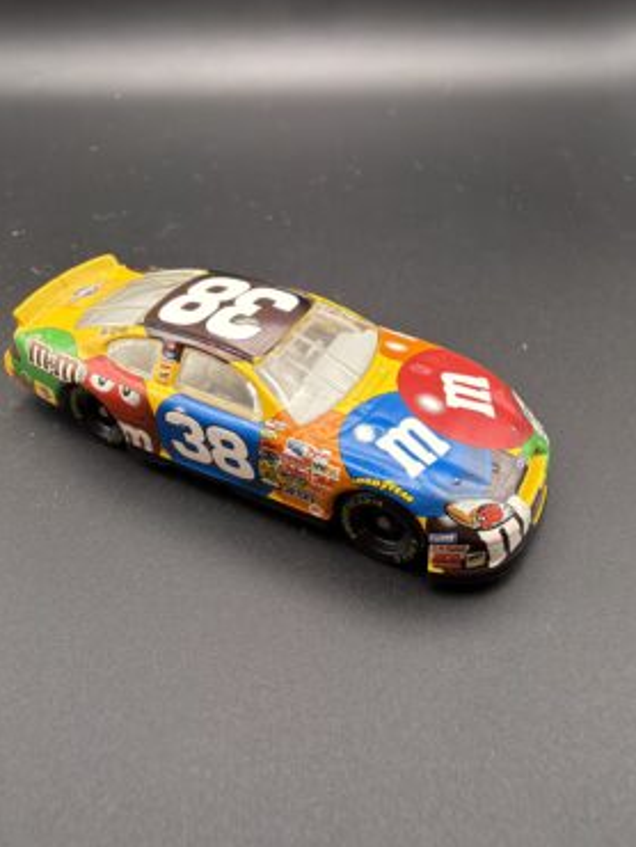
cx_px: 304
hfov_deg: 51.4
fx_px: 661
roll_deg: -0.7
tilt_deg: -31.4
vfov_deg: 65.3
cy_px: 430
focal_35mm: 27
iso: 160
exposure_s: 1/60
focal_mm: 2.22
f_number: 2.2
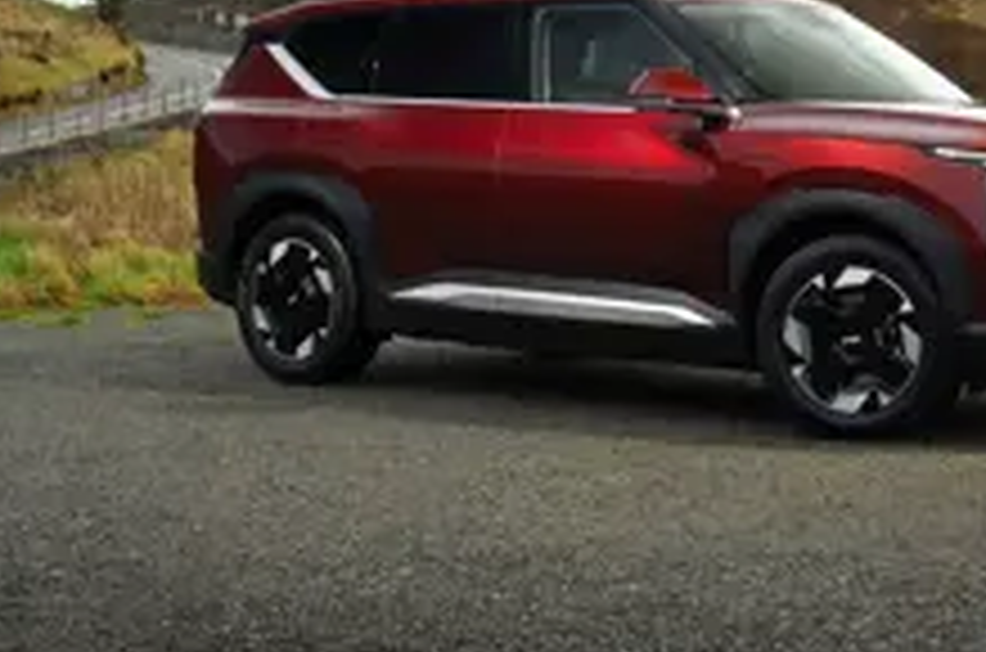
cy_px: 153
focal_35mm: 86
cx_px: 648
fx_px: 2350
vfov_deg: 15.7
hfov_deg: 23.6
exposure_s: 1/100
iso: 400
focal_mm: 47
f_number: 8
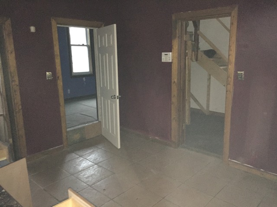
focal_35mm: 29
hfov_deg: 61.7
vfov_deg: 48.2
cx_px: 138
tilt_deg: -12.1
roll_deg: +1.8
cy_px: 104
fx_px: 232
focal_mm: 4.15
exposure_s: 1/16
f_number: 2.2
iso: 500
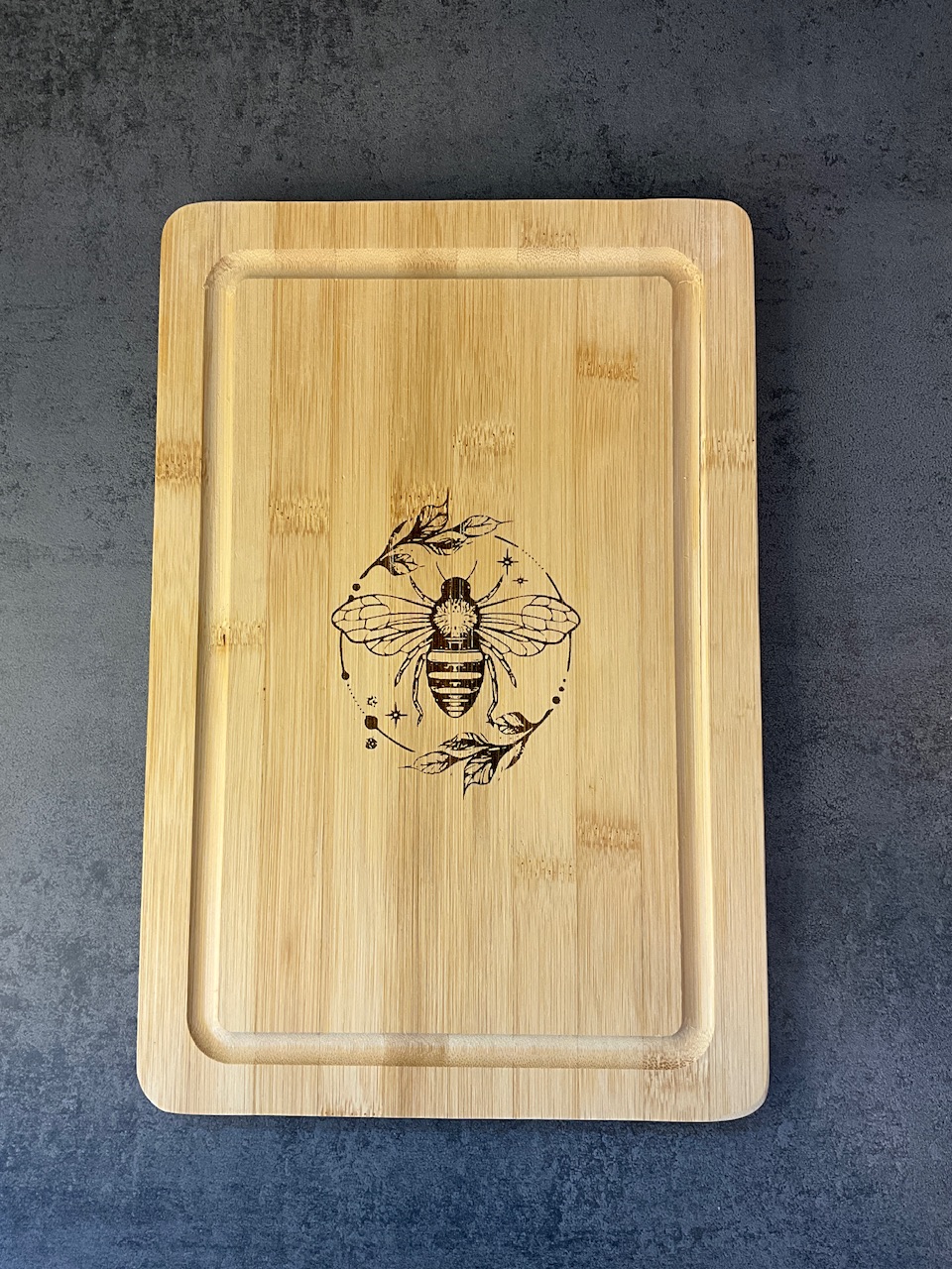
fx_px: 1063
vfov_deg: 61.7
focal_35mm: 29
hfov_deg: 48.2
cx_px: 476
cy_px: 634
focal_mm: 3
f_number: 1.8
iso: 64
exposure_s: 1/113
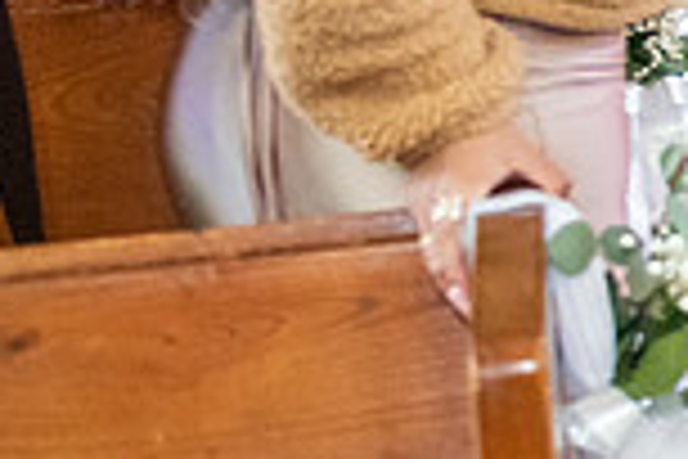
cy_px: -80
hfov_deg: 12.1
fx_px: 2790
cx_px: 1474
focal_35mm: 146
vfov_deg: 9.3
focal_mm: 29
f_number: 2.8
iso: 2000
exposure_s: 1/250
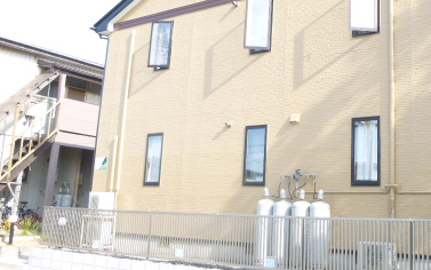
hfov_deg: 43.7
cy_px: 87
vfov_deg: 28.4
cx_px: 288
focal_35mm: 45
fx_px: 529
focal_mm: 4.5
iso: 100
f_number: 3.1
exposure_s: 1/200
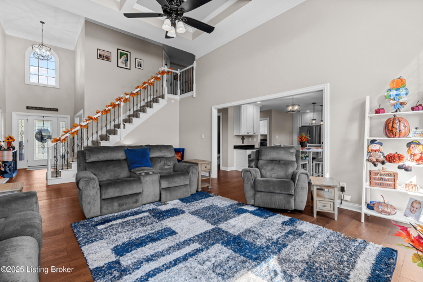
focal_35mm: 16
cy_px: 141
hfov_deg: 96.7
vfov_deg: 73.7
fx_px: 188
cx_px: 212
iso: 400
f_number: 11
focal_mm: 16
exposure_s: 1/2.5
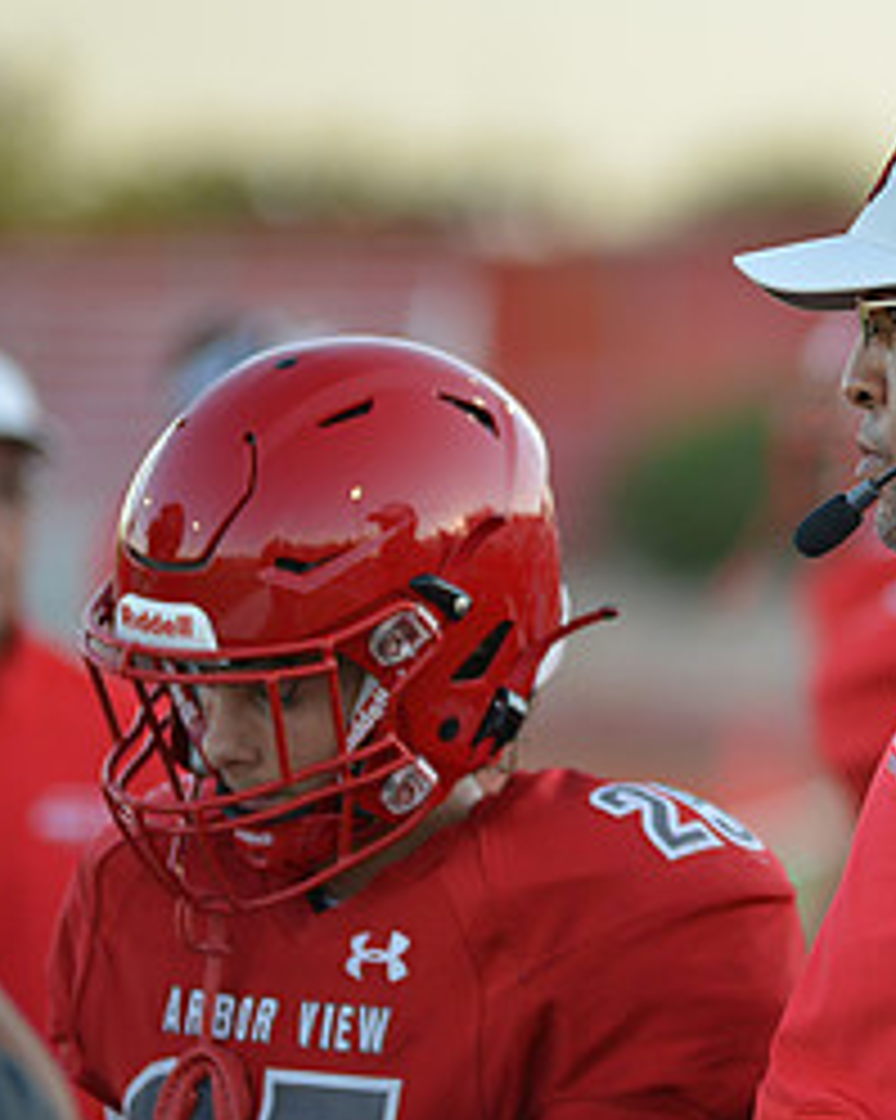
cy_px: 493
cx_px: 995
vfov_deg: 4.4
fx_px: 14528
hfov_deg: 3.5
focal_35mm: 438
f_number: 2.8
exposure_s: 1/1000
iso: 360
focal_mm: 200
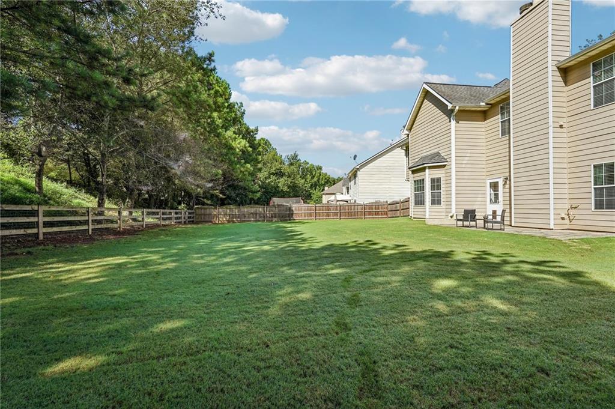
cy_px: 204
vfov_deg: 73.7
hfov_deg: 96.8
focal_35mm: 16
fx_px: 273
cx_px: 308
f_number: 8
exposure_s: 1/1250
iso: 800
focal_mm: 16
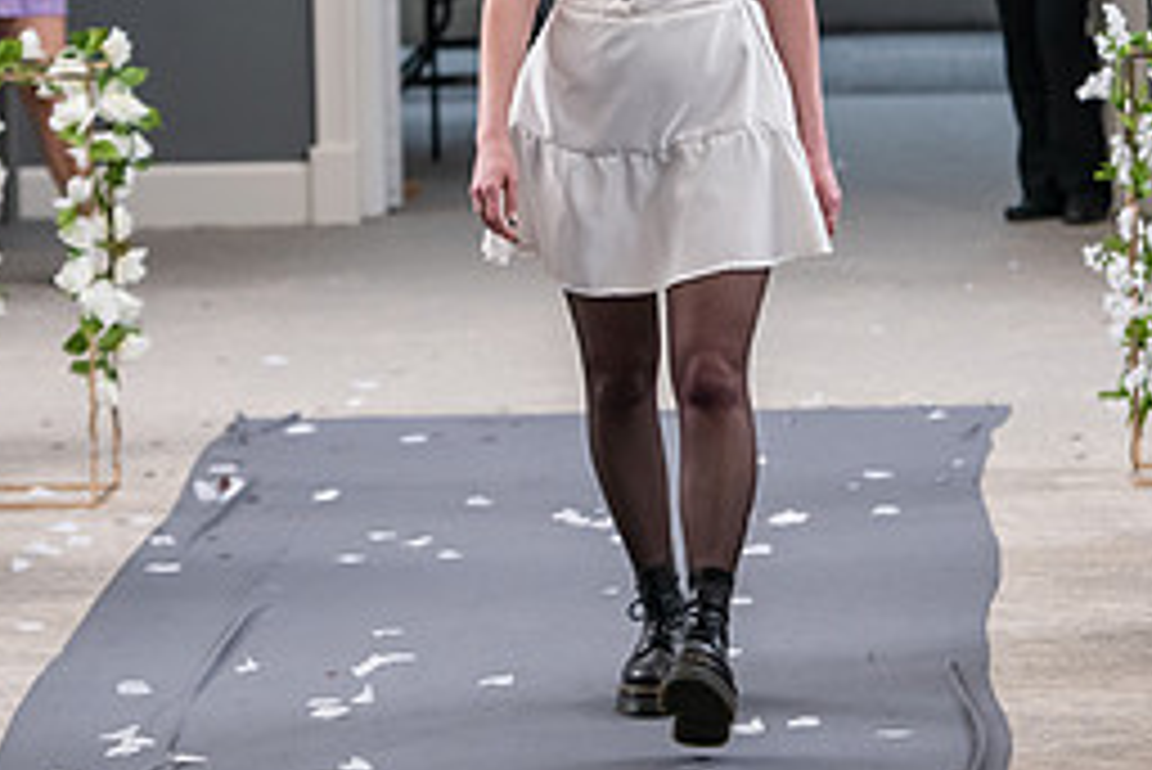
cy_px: -34
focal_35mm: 254
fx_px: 8132
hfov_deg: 8.1
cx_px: 657
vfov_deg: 5.4
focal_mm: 112
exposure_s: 1/200
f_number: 3.5
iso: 1600
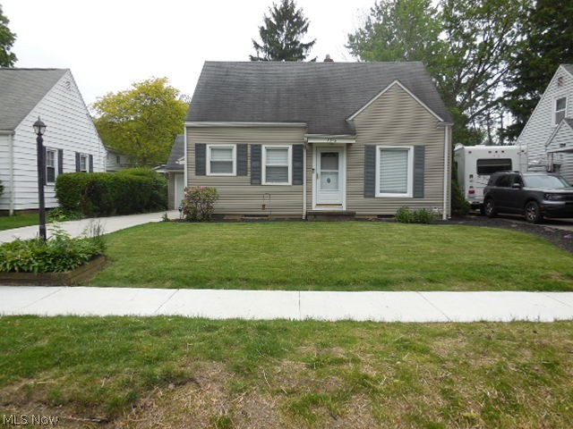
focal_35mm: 25
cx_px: 286
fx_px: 414
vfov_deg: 54.9
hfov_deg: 69.4
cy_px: 214
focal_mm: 4.5
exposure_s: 1/800
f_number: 3.1
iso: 125
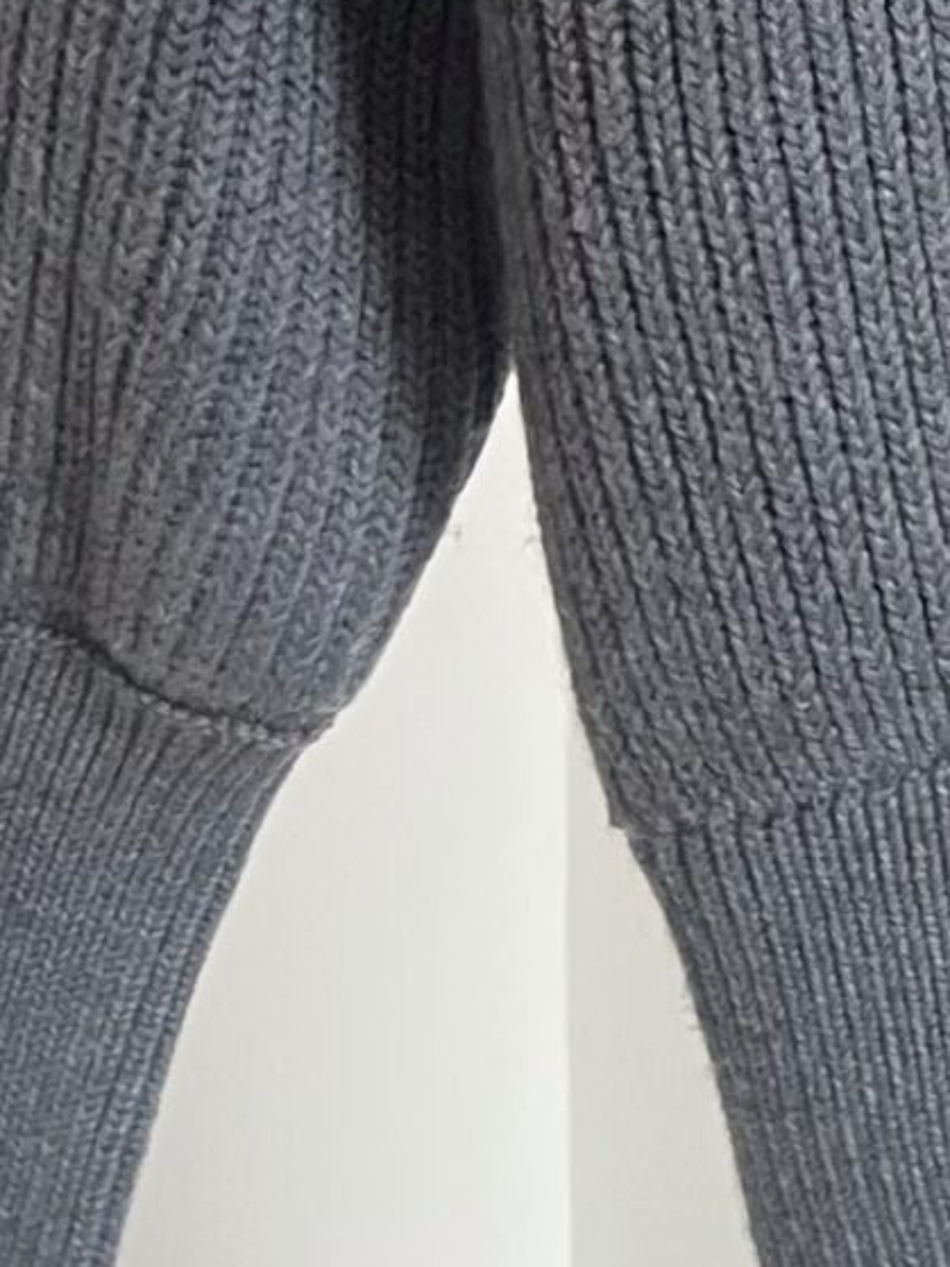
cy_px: -757
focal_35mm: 119
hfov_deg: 11.6
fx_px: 4356
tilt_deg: +0.5
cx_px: 1682
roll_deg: +1.7
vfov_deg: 15.1
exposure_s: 1/62
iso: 125
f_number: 1.5
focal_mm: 5.7
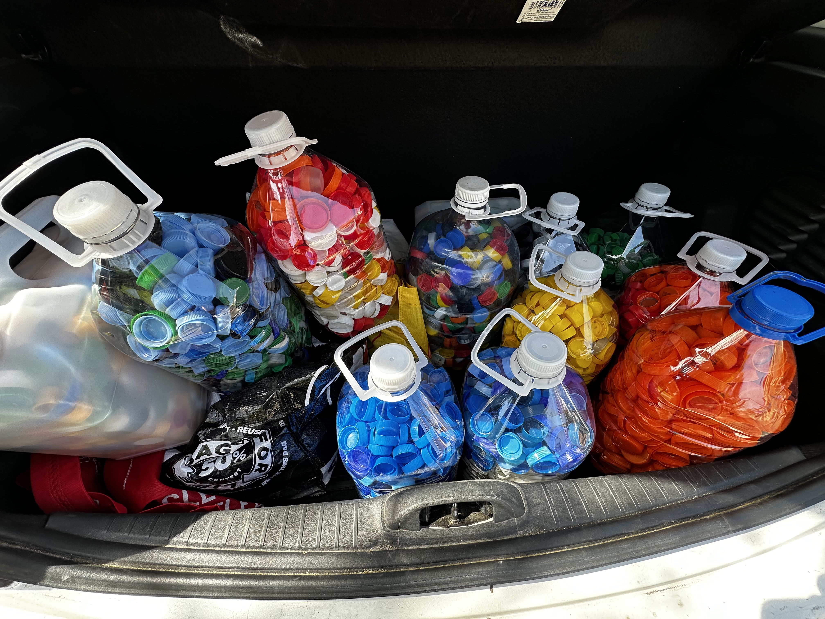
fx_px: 334
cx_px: 412
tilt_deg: -46.3
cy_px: 310
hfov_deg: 102.1
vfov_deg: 85.7
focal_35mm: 14
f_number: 2.2
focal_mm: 2.22
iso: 40
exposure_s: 1/164
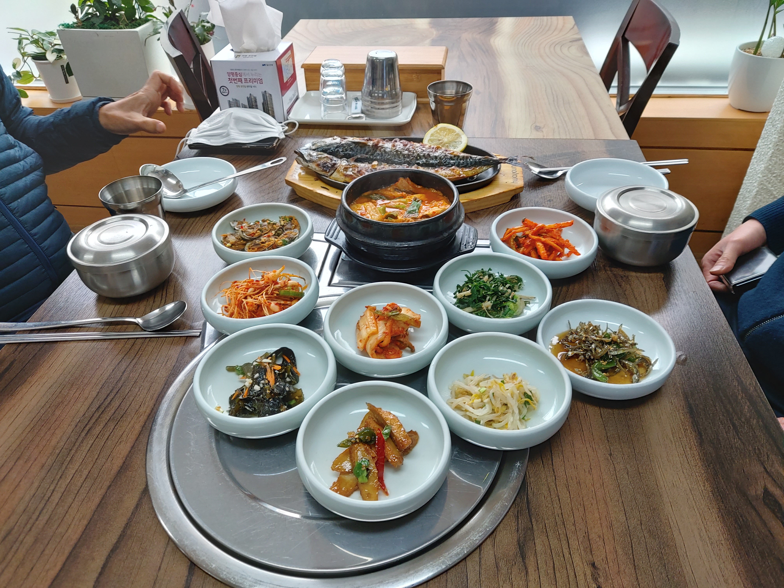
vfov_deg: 54.9
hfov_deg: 69.4
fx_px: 566
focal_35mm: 25
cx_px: 392
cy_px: 294
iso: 50
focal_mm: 4.58
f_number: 2
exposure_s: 1/60
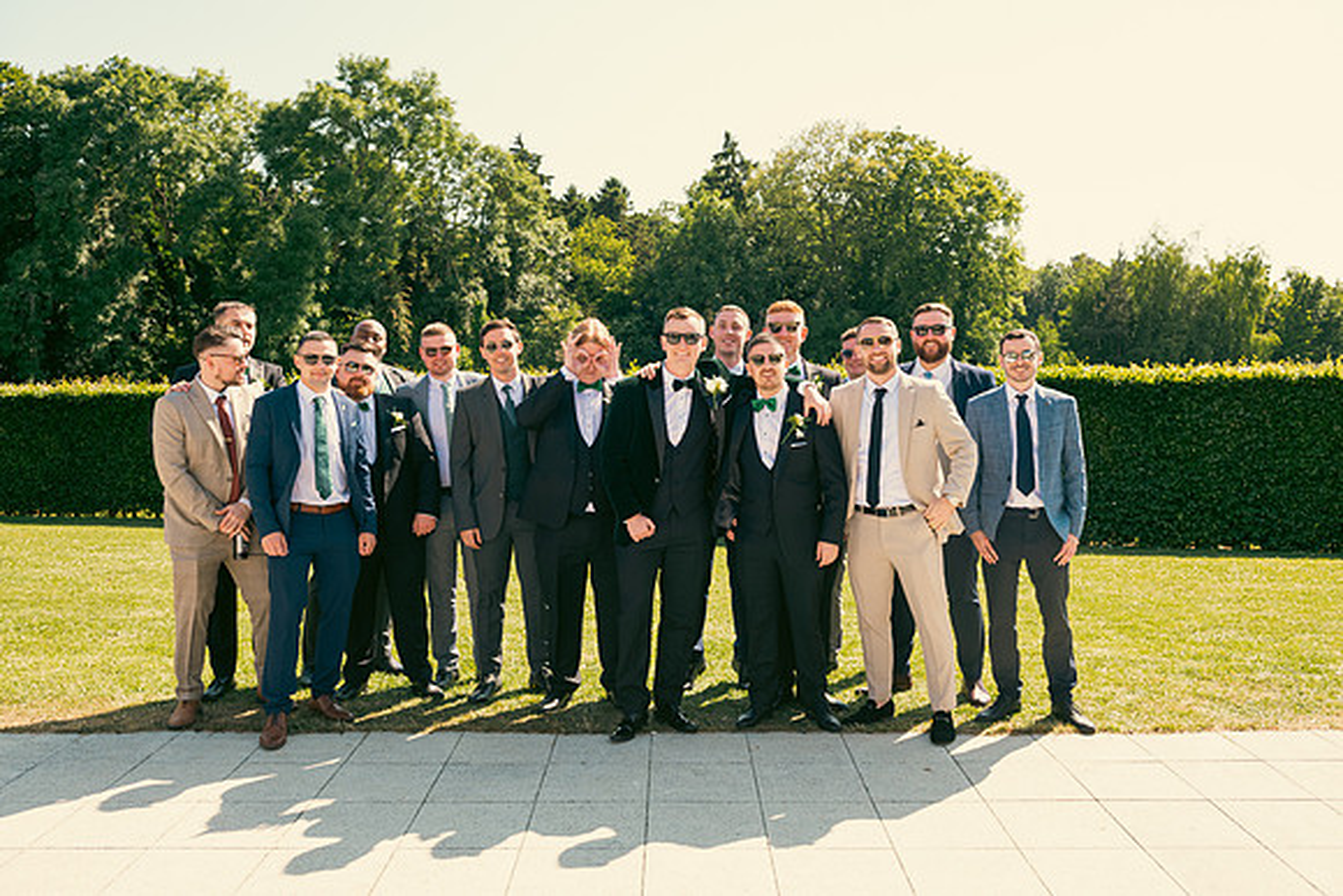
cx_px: 672
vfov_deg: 42.3
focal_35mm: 31
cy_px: 448
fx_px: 1157
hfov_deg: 60.3
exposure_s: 1/200
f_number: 6.3
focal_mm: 31
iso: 125
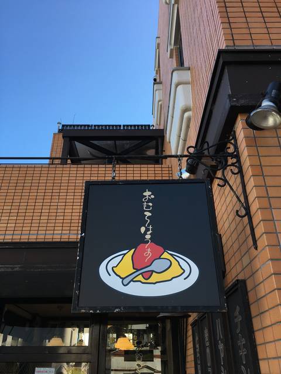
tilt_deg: +29.8
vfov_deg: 61.7
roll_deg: -1.2
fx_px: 314
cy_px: 187
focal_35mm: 29
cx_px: 140
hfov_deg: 48.2
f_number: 2.2
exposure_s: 1/411
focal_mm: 4.15
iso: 25
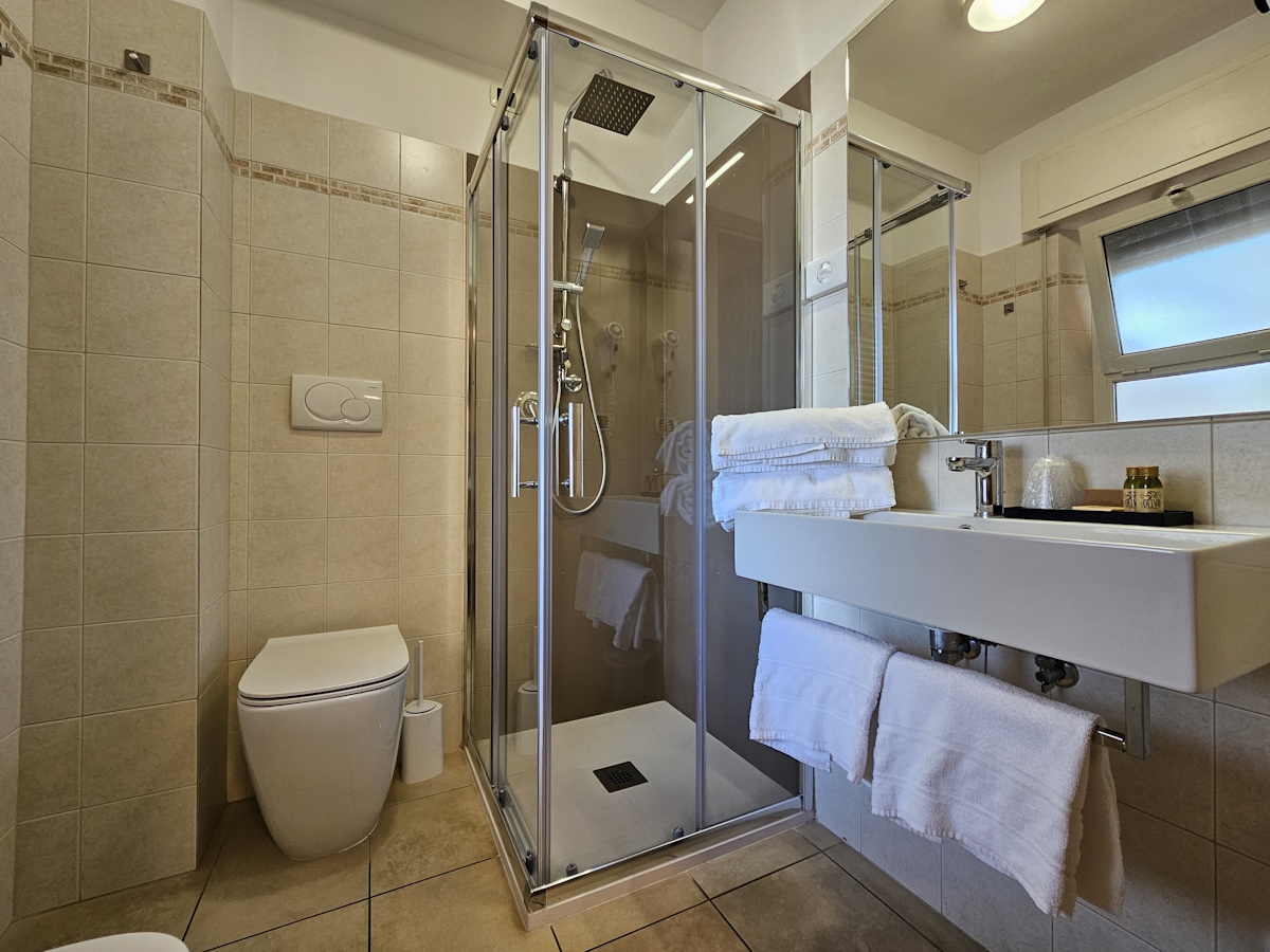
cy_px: 476
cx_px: 635
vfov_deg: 89.9
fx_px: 477
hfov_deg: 106.2
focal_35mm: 13
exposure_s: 1/50
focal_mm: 2.2
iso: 125
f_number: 2.2
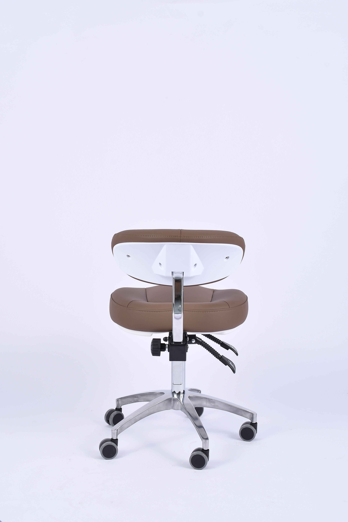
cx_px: 174
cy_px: 261
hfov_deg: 22.6
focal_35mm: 60
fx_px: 870
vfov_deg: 33.4
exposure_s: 1/160
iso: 100
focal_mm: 40
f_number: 10
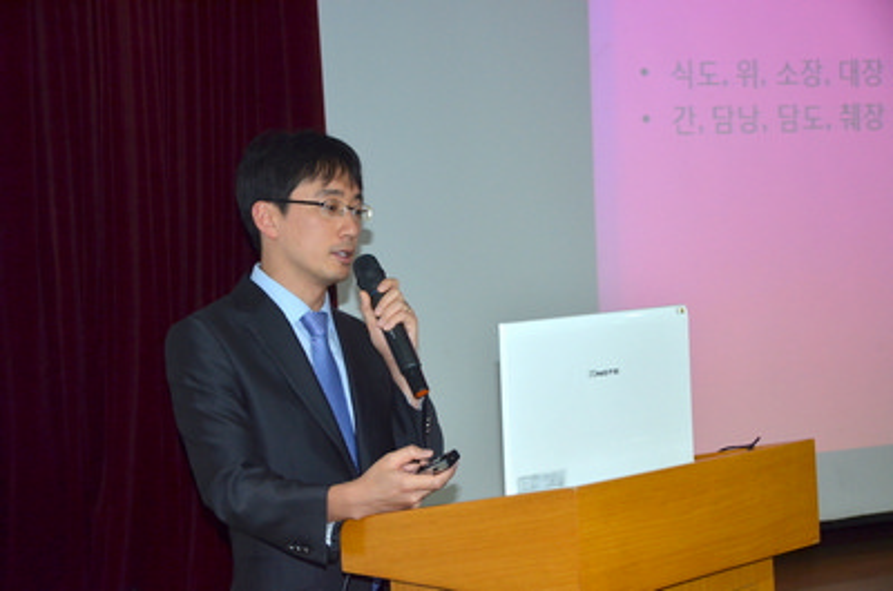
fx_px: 1485
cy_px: 296
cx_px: 446
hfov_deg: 33.5
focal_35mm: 60
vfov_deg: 22.5
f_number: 4.8
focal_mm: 40
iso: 800
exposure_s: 1/60
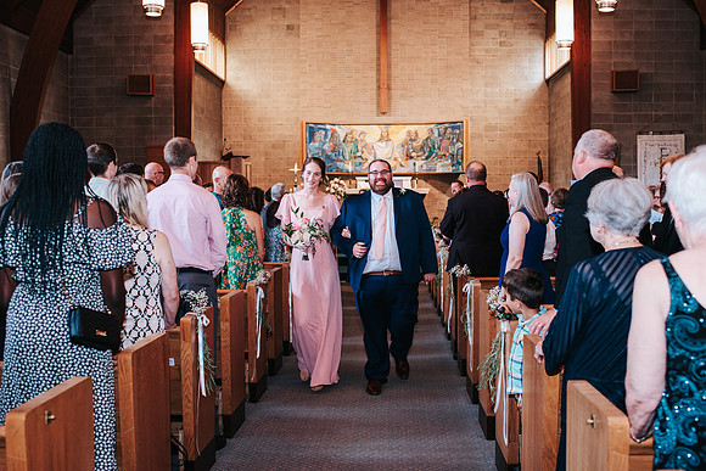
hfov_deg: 49.7
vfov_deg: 34.3
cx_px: 368
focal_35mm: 39
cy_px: 241
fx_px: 762
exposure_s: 1/125
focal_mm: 35
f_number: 3.2
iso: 1000
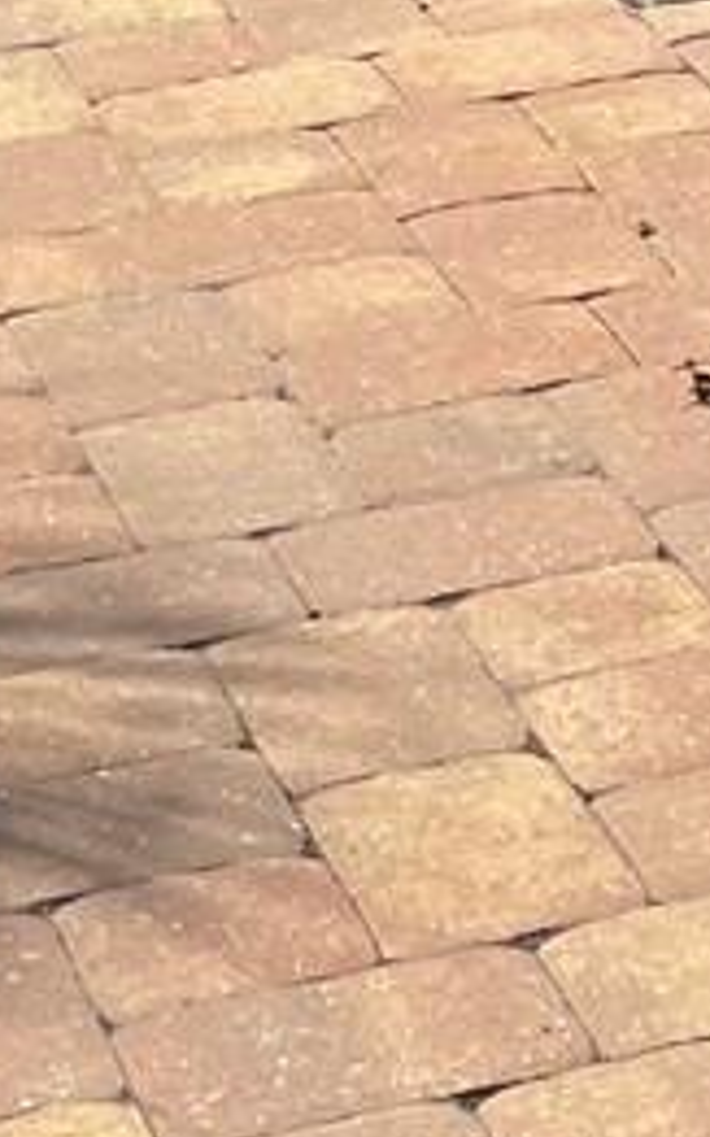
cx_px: 1477
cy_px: -1237
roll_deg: -0.5
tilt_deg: -4.3
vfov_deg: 11.1
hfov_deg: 7.4
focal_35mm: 169
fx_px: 5235
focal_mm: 4.2
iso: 32
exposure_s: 1/5291
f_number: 1.6
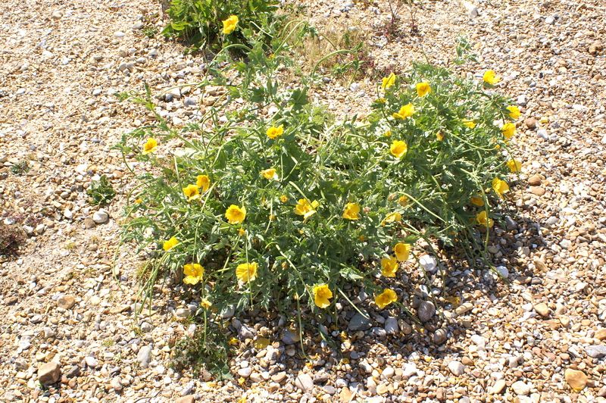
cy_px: 202
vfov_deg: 34.2
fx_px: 656
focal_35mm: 39
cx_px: 303
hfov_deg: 49.6
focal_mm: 26
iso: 100
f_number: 9
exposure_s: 1/160
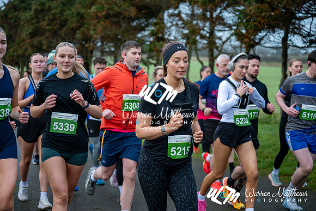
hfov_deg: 28.8
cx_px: 158
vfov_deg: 19.5
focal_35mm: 70
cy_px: 106
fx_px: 615
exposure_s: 1/1250
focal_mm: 70
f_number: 2.8
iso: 450
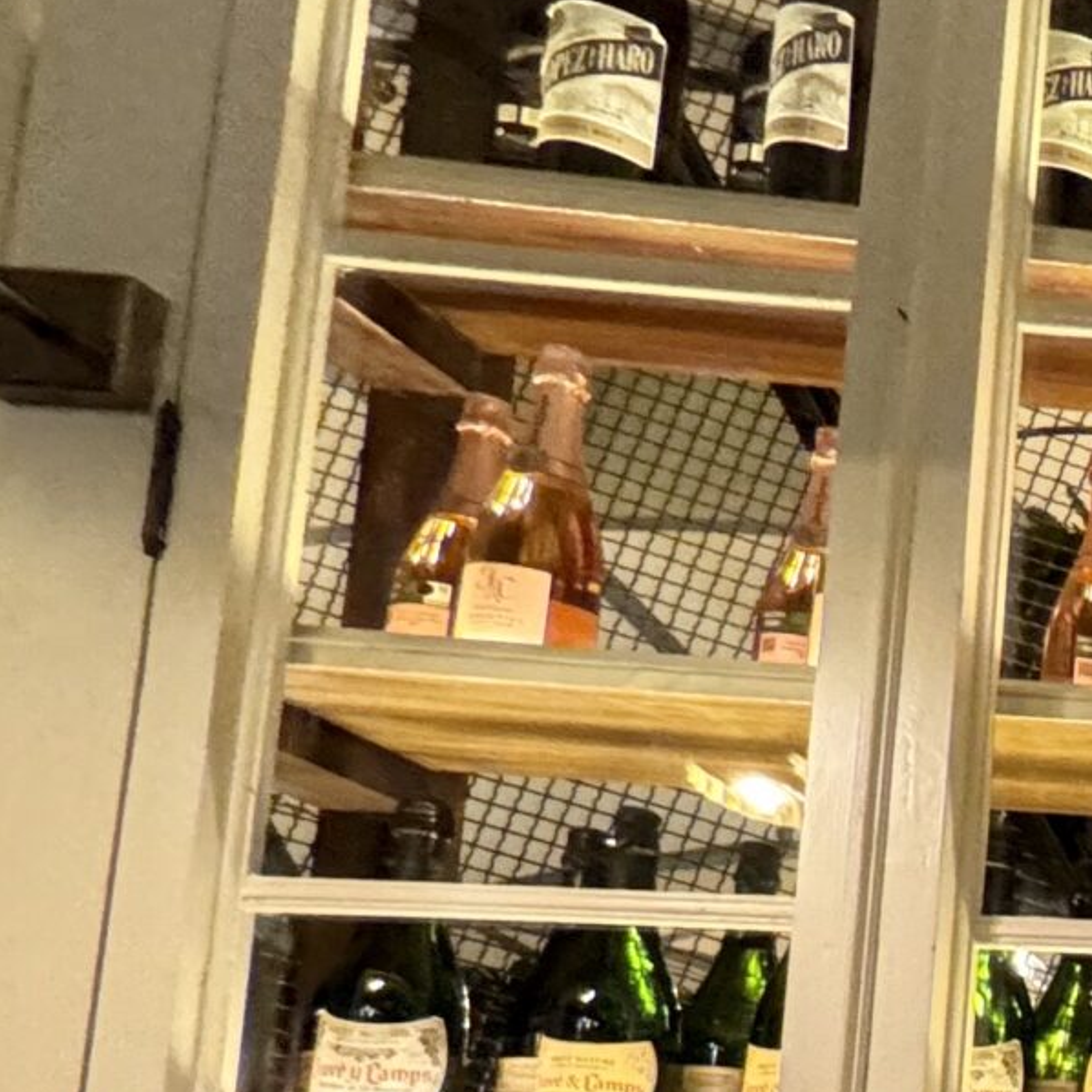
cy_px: 1262
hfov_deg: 18.2
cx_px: 2275
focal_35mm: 53
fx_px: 1892
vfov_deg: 28.6
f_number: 2.2
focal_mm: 2.22
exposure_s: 1/50
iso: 640
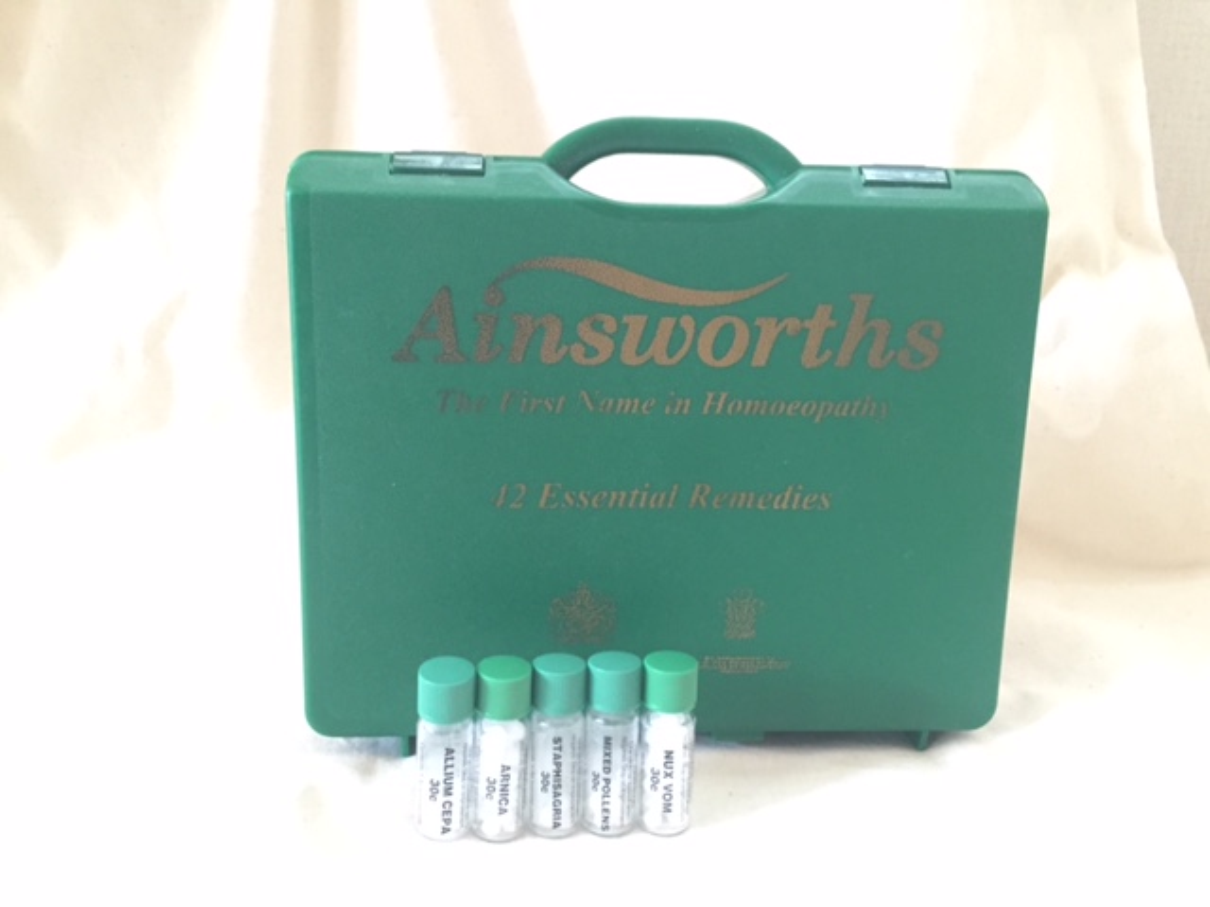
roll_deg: -1.7
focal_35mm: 29
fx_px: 1014
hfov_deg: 61.7
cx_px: 605
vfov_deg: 48.2
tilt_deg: -14.7
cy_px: 454
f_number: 2.2
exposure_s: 1/15
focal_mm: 4.15
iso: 640
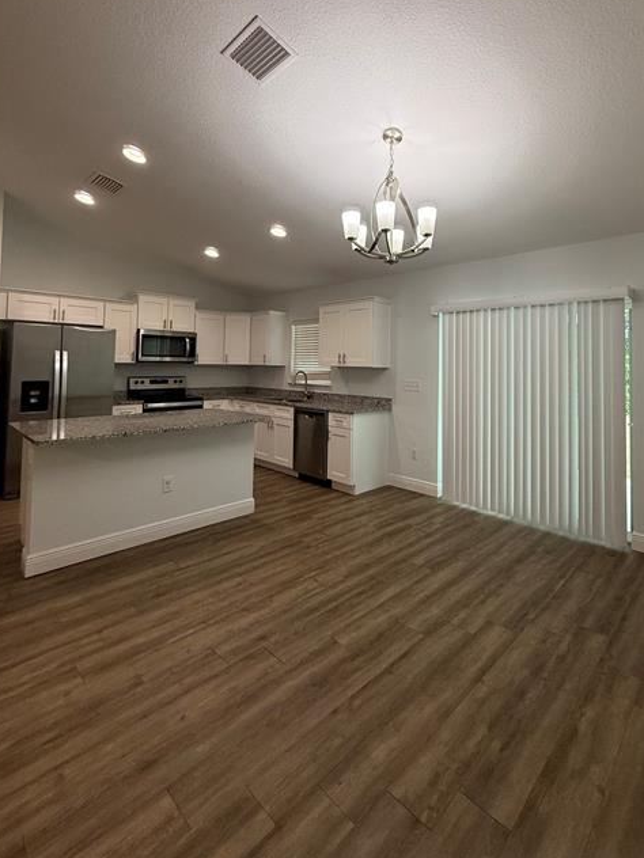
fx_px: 422
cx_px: 372
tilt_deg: +2.4
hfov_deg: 74.2
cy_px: 350
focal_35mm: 17
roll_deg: -1.4
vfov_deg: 90.0
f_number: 2.2
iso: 160
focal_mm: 2.22
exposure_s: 1/120
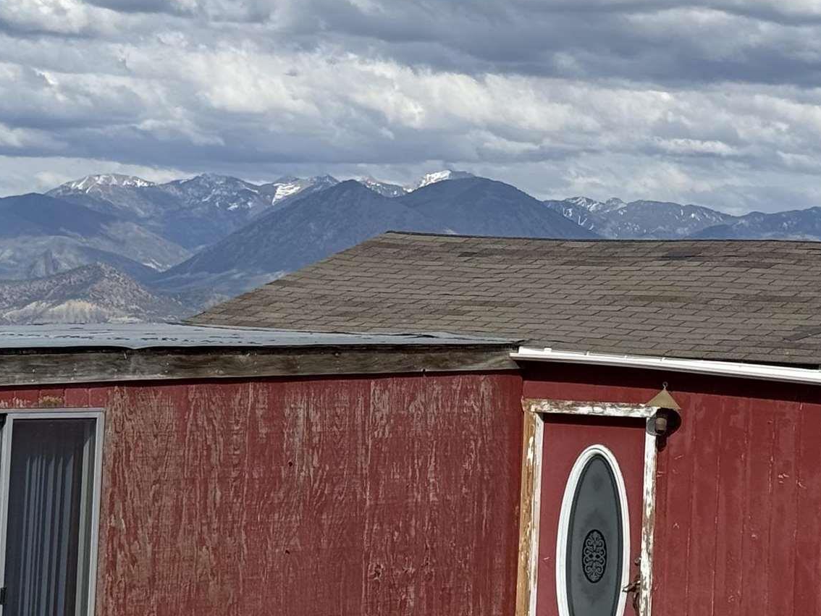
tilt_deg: +3.5
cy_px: 130
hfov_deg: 15.1
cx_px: 599
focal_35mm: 130
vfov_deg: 11.4
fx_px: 3084
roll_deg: -2.9
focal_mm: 6.76
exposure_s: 1/8772
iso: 64
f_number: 1.78
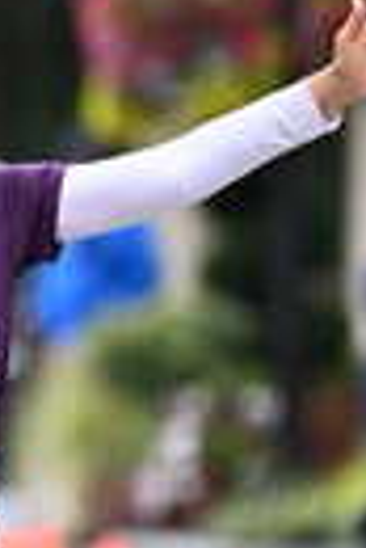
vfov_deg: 2.4
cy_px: 257
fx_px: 12897
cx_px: -128
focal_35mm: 848
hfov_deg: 1.6
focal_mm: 200
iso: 640
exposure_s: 1/2000
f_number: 2.8
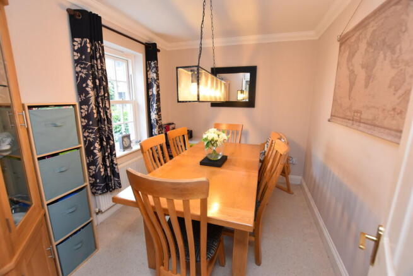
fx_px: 172
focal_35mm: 15
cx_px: 206
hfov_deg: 100.4
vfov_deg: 77.4
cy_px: 138
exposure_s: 1/80
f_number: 4.5
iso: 800
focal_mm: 10
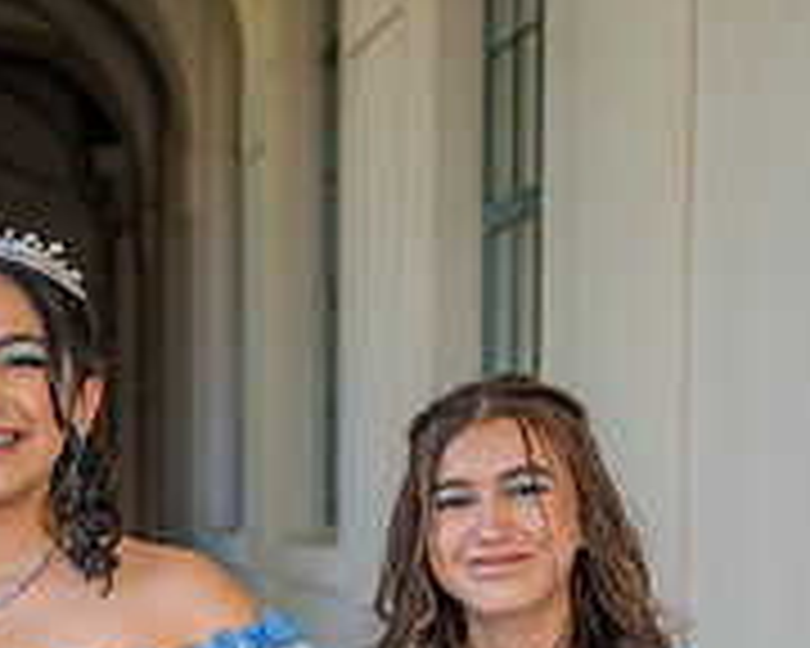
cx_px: -158
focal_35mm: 121
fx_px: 2901
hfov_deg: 15.3
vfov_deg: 12.4
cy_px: 821
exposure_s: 1/200
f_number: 3.2
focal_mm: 40
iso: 200
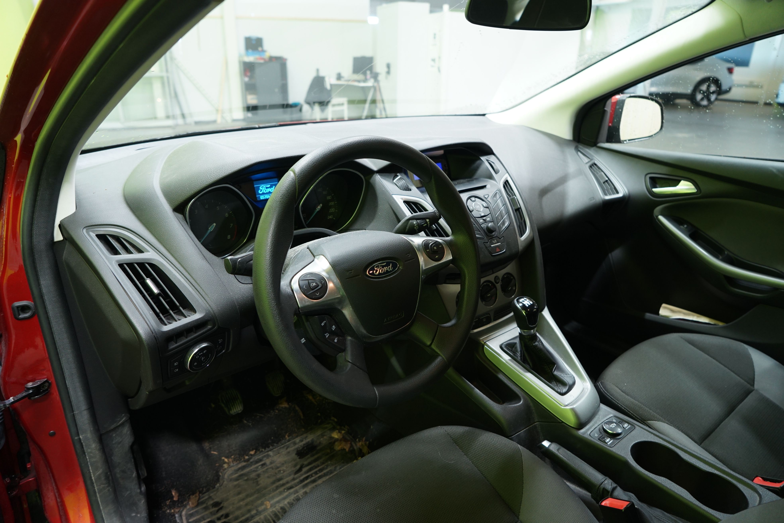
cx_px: 392
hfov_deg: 73.7
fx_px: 523
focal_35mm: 24
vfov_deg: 53.1
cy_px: 262
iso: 800
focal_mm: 24
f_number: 4.5
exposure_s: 1/20
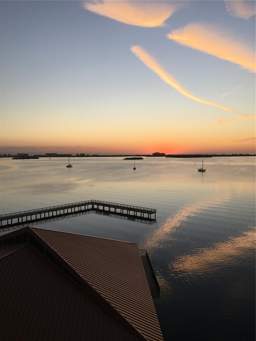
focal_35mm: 29
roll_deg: +0.8
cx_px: 128
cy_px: 170
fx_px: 286
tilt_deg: -3.7
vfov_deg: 61.7
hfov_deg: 48.2
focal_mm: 4.15
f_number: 2.2
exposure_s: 1/237
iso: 25
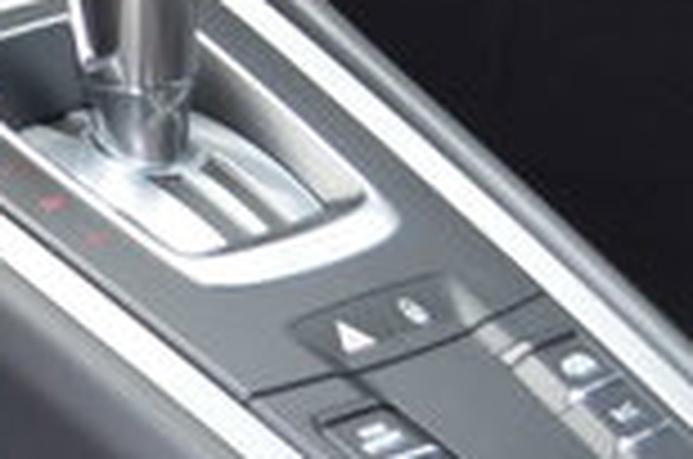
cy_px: -326
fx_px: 4159
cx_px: -855
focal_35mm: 216
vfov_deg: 6.2
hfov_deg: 8.8
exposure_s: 1/60
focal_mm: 29
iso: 720
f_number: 4.5
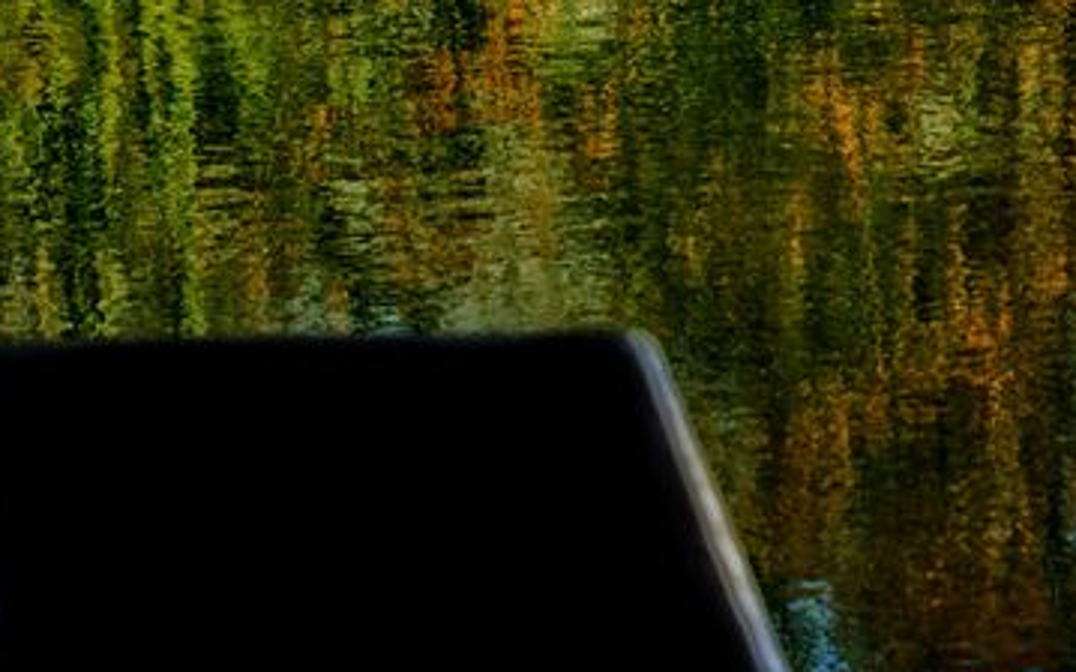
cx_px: 12
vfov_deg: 6.8
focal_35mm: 193
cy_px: 164
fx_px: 5657
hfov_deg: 10.8
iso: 100
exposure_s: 1/125
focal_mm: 85
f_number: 6.3
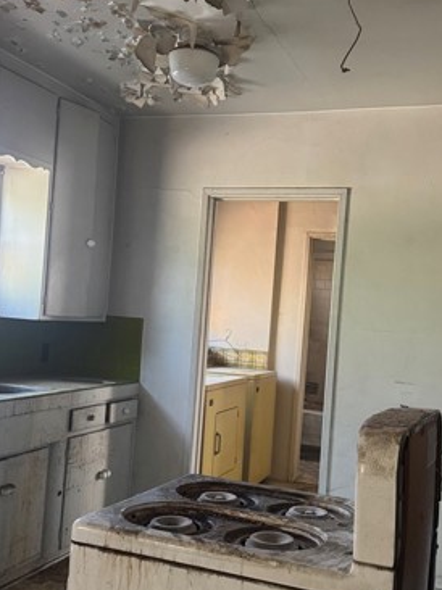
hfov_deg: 34.3
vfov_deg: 44.8
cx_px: 229
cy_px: 305
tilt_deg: +0.6
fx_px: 716
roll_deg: -3.1
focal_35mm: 42
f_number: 1.78
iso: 640
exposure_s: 1/60
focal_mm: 6.76
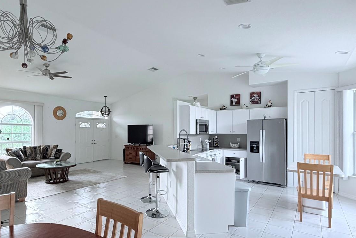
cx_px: 152
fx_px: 208
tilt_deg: +0.2
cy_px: 129
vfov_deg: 59.4
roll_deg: -0.2
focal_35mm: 21
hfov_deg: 80.7
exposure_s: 1/120
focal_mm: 2.22
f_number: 2.2
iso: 200
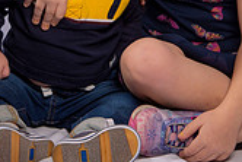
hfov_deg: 8.9
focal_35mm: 231
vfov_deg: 5.9
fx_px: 1554
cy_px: -47
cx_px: 19
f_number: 5
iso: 125
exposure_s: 1/160
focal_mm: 66
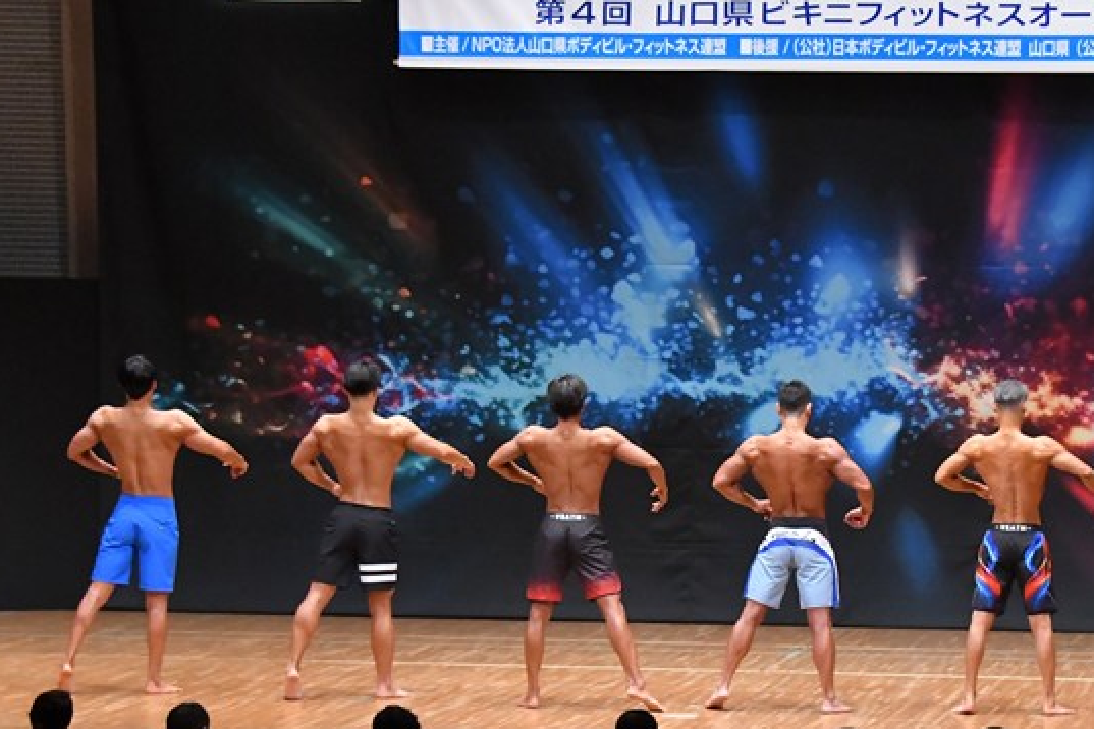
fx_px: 4254
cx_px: 767
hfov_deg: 14.6
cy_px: 505
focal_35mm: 140
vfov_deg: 9.8
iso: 8000
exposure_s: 1/400
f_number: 5.6
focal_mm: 65
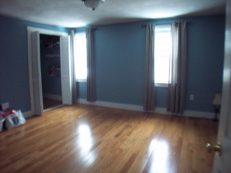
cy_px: 86
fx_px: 247
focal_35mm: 37
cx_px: 116
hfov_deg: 50.2
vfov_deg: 38.6
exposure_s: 1/8
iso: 200
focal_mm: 6.2
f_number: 2.8
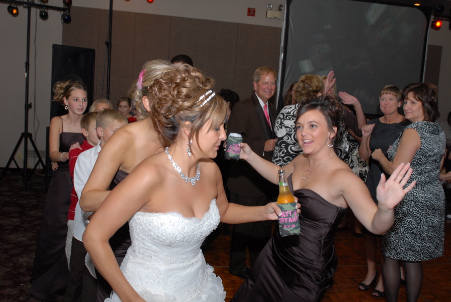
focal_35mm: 36
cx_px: 226
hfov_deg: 53.1
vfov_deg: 37.0
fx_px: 452
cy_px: 151
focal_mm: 24
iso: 400
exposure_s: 1/60
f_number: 5.6
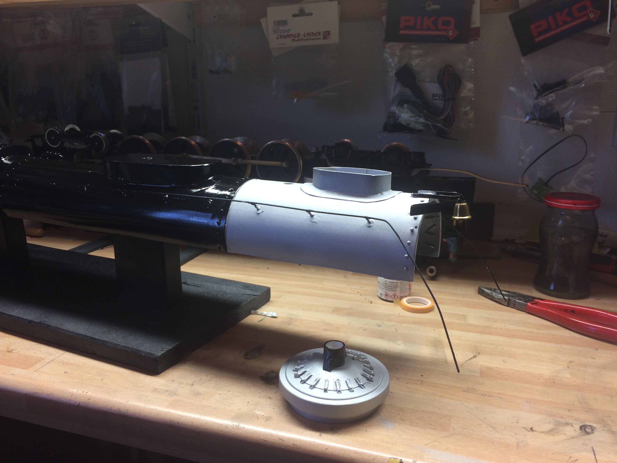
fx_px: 517
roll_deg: +0.3
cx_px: 308
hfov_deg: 61.7
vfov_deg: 48.2
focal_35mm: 29
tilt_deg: -14.9
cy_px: 232
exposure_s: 1/50
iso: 32
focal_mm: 4.15
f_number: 2.2
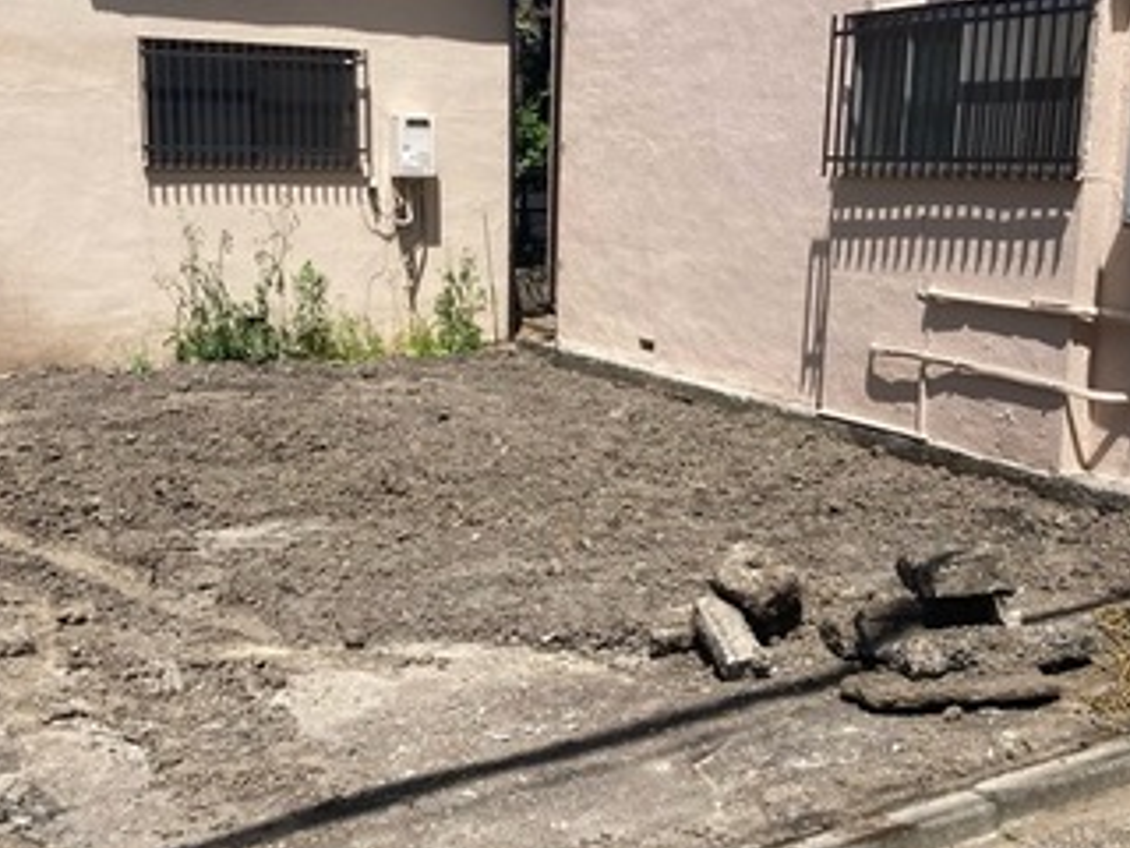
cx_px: 583
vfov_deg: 34.3
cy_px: 463
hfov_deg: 44.8
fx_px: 1371
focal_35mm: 42
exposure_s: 1/2088
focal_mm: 3.99
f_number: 1.8
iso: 20
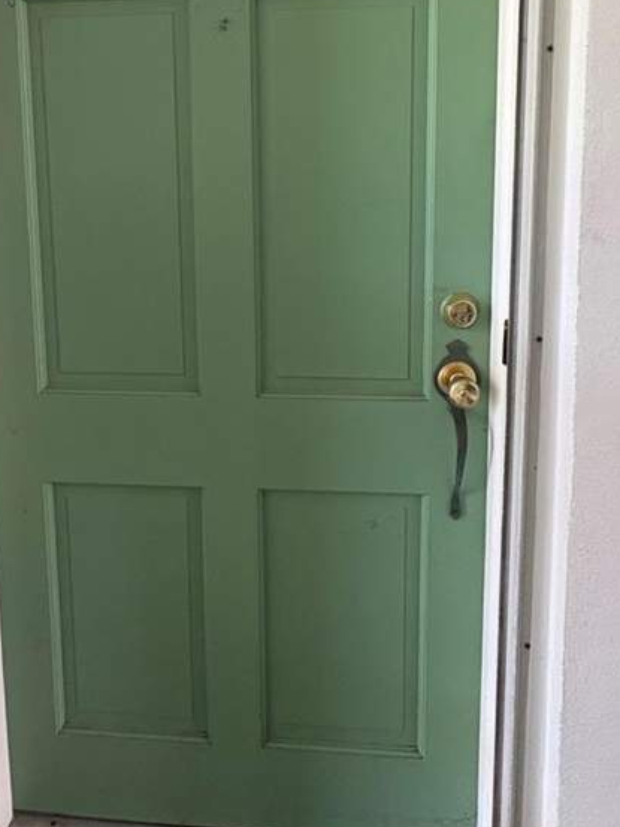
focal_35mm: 27
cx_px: 266
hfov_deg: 51.2
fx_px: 645
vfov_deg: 62.4
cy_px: 230
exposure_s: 1/60
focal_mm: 2.22
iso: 320
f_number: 2.2
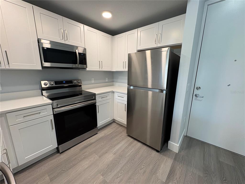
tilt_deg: -11.3
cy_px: 92
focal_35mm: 14
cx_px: 122
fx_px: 99
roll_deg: -0.5
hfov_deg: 102.1
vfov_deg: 85.7
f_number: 2.2
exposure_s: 1/60
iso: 125
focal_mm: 2.22
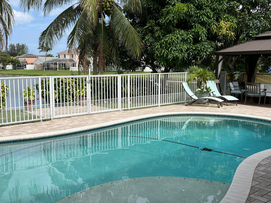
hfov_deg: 51.0
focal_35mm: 36
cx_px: 109
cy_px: 97
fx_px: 282
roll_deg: +0.6
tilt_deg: -6.4
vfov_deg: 39.7
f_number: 1.6
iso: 50
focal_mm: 5.1
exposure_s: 1/3623
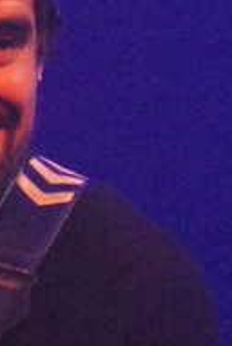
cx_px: -98
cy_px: 435
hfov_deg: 3.0
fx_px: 4363
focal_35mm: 453
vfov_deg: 4.5
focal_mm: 80
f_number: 2.8
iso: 1600
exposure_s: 1/160
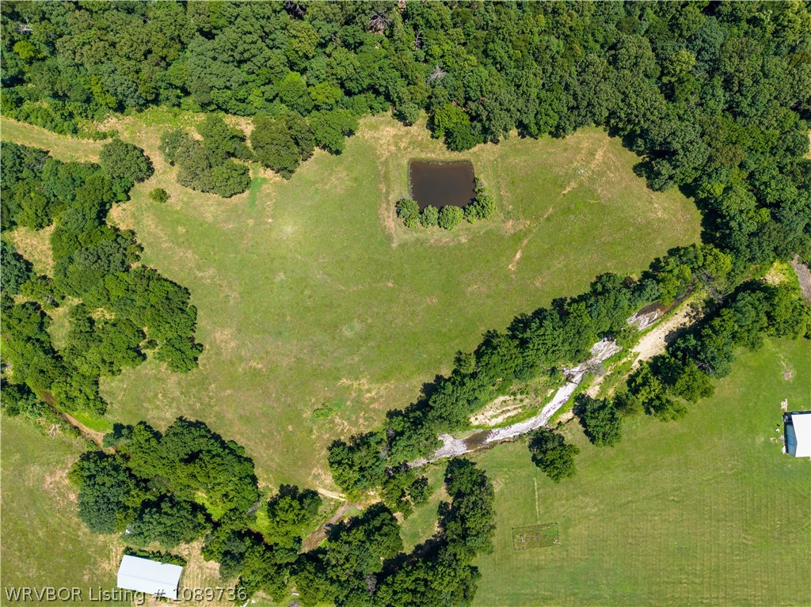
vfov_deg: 56.8
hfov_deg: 71.6
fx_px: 562
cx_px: 406
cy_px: 304
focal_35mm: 24
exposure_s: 1/1250
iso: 100
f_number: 1.8
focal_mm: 8.67
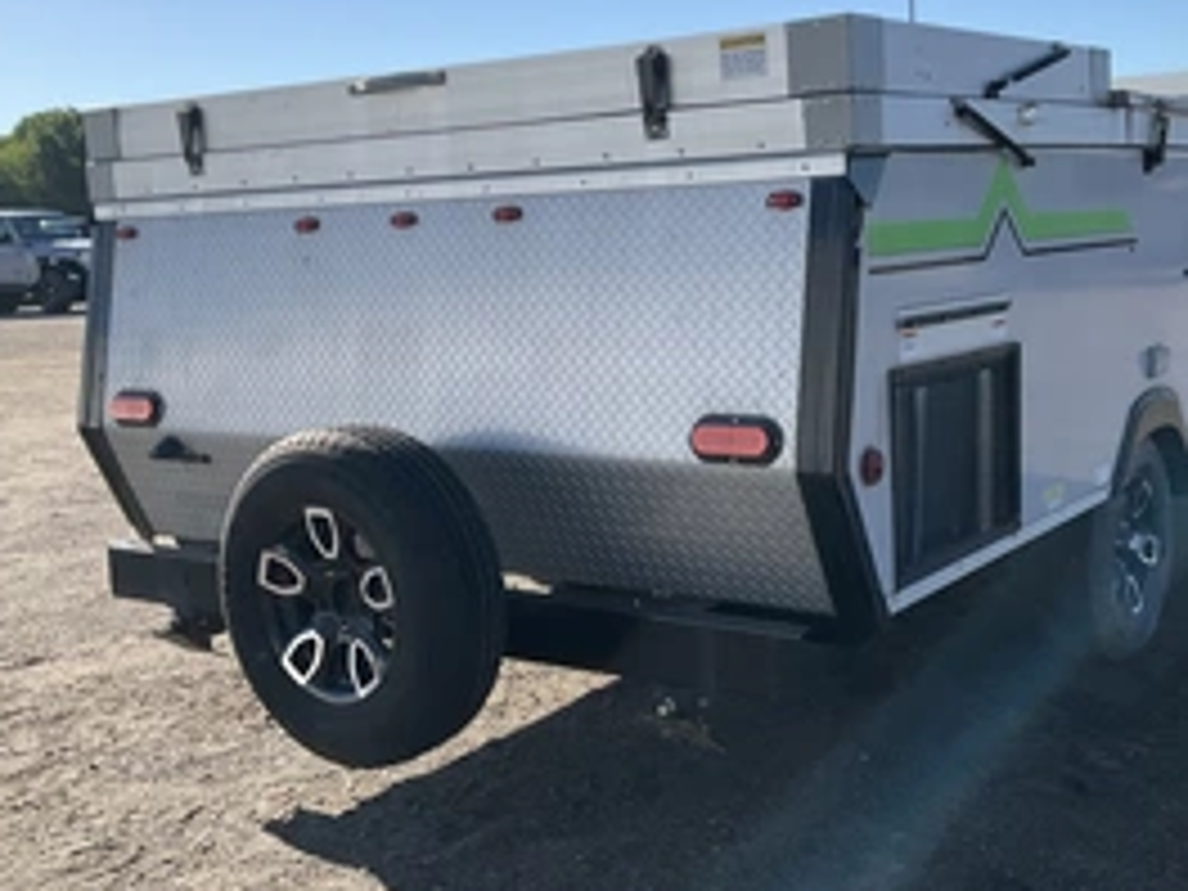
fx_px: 1510
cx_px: 693
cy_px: 410
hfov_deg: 42.8
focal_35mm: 44
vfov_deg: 32.9
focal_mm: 3
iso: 25
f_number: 1.8
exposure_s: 1/1412
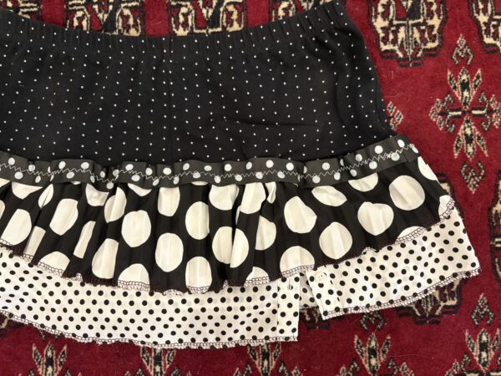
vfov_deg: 53.1
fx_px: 376
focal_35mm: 26
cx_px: 250
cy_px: 188
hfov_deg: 67.3
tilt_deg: -86.8
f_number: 1.6
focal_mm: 5.96
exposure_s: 1/40
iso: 400
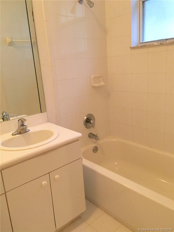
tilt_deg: -13.2
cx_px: 87
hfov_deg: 48.2
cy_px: 116
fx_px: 194
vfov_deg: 61.7
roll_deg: +3.1
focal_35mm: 29
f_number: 2.2
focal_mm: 4.15
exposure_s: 1/24
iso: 200
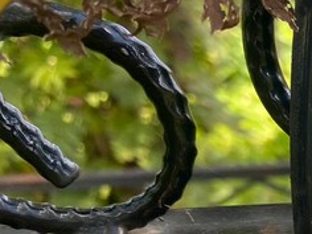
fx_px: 793
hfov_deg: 18.5
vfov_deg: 16.2
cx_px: 524
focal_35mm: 88
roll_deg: +0.9
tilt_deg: -30.3
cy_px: 272
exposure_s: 1/560
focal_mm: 4.25
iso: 32
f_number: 1.8
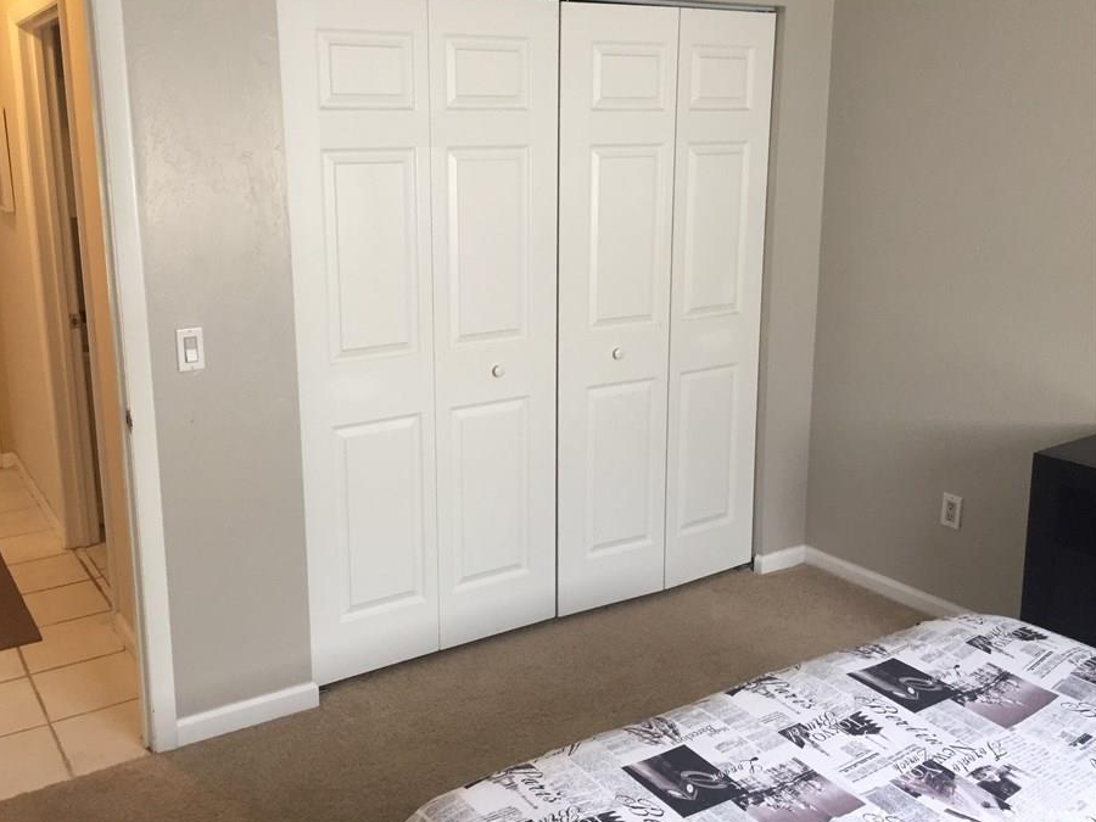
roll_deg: +0.1
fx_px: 1045
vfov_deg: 42.9
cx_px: 476
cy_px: 362
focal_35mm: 33
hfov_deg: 55.2
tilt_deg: -12.3
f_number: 2.2
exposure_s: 1/30
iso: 100
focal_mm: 4.15
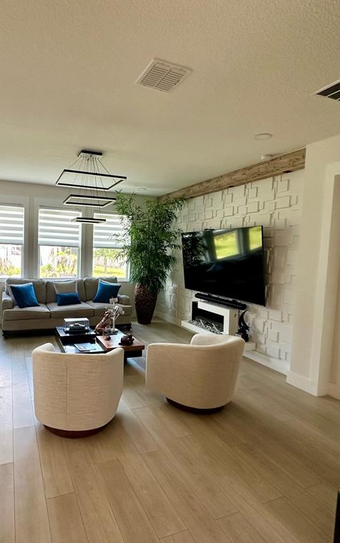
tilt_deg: -3.0
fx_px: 297
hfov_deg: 58.3
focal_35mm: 20
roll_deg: -1.8
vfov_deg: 85.1
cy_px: 271
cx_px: 114
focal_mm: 2.22
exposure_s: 1/99
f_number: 2.2
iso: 250
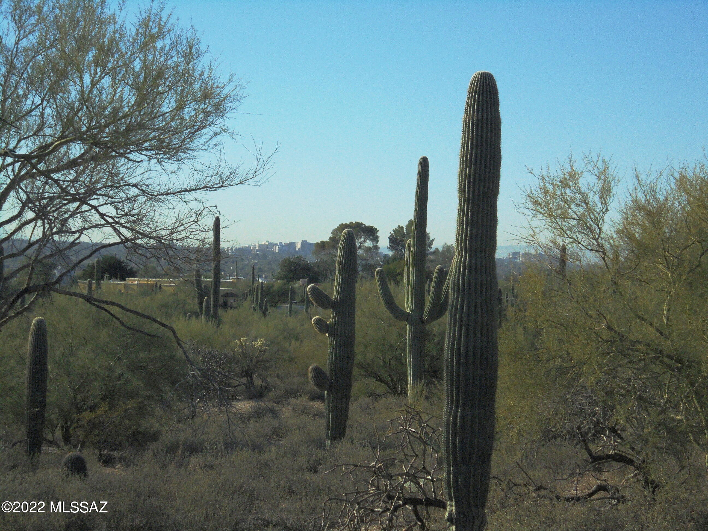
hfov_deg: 20.9
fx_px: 1923
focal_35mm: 94
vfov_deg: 15.7
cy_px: 266
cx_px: 354
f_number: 14.8
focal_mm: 16.9
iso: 250
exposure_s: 1/250
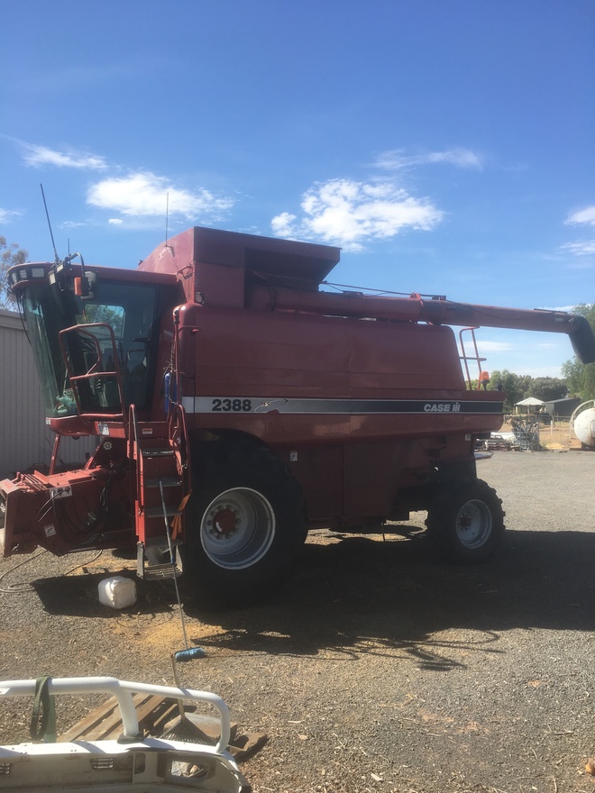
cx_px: 298
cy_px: 396
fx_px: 665
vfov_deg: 61.7
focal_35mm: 29
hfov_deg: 48.2
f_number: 2.2
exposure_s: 1/827
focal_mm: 4.15
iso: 25
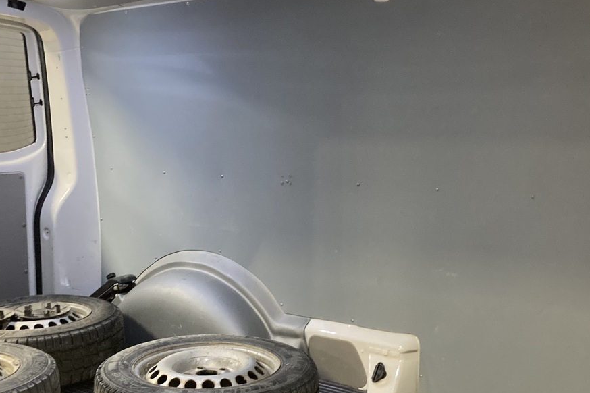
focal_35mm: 48
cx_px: 260
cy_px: 286
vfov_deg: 27.7
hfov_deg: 41.1
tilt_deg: -11.7
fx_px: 786
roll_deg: +0.8
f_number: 1.8
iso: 500
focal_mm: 3.99
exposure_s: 1/30
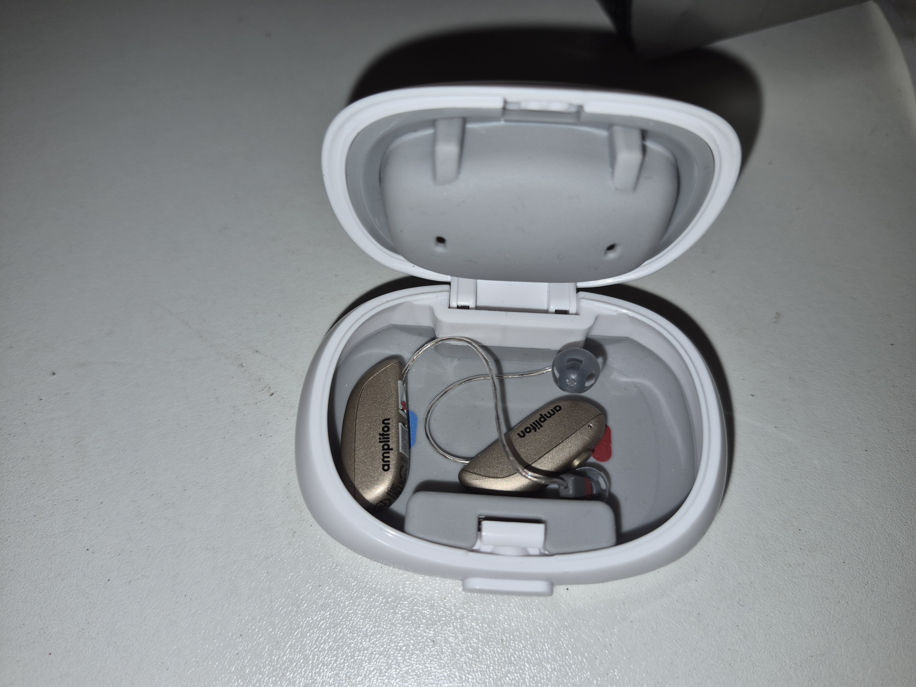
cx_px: 458
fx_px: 609
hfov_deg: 73.9
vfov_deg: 58.9
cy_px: 344
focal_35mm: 23
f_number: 1.8
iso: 25
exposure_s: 1/526
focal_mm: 5.4
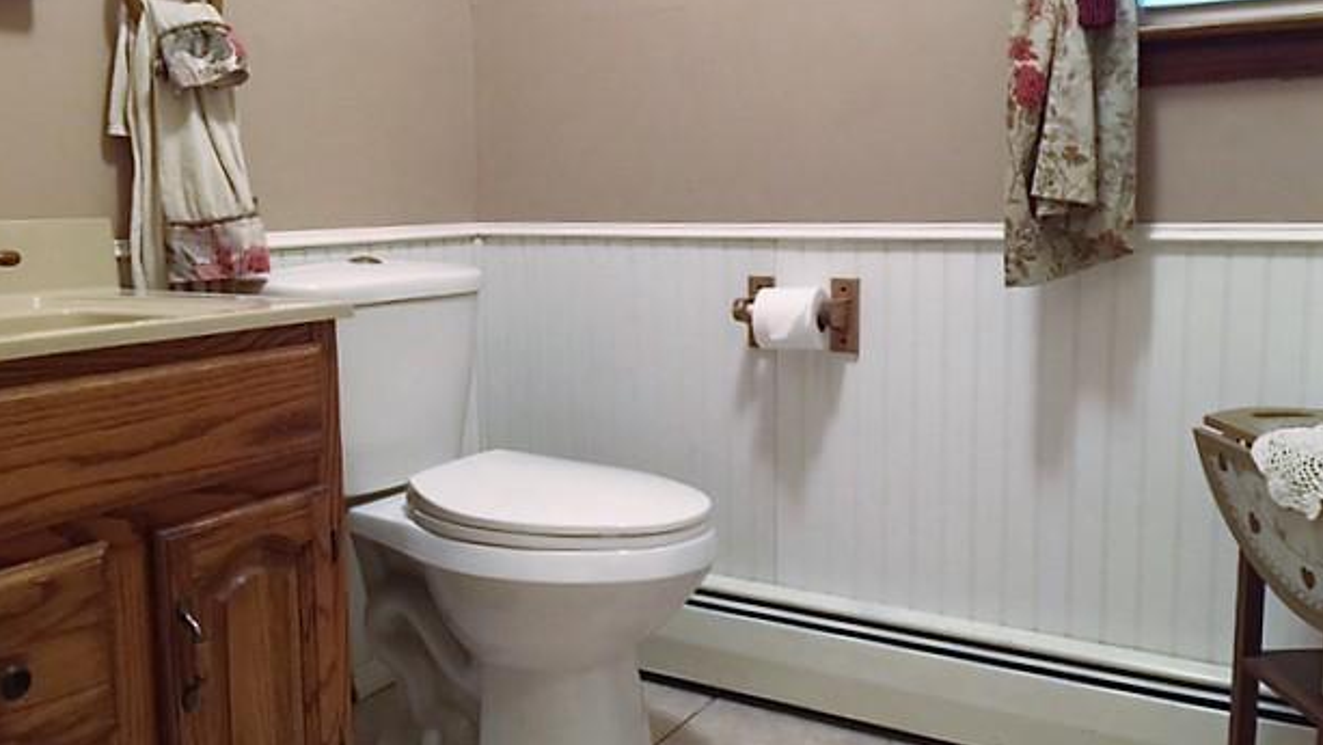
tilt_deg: -7.6
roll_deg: +0.1
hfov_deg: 61.0
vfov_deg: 36.7
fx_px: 1123
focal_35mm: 32
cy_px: 351
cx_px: 664
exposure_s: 1/10
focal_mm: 4.15
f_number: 2.2
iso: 125
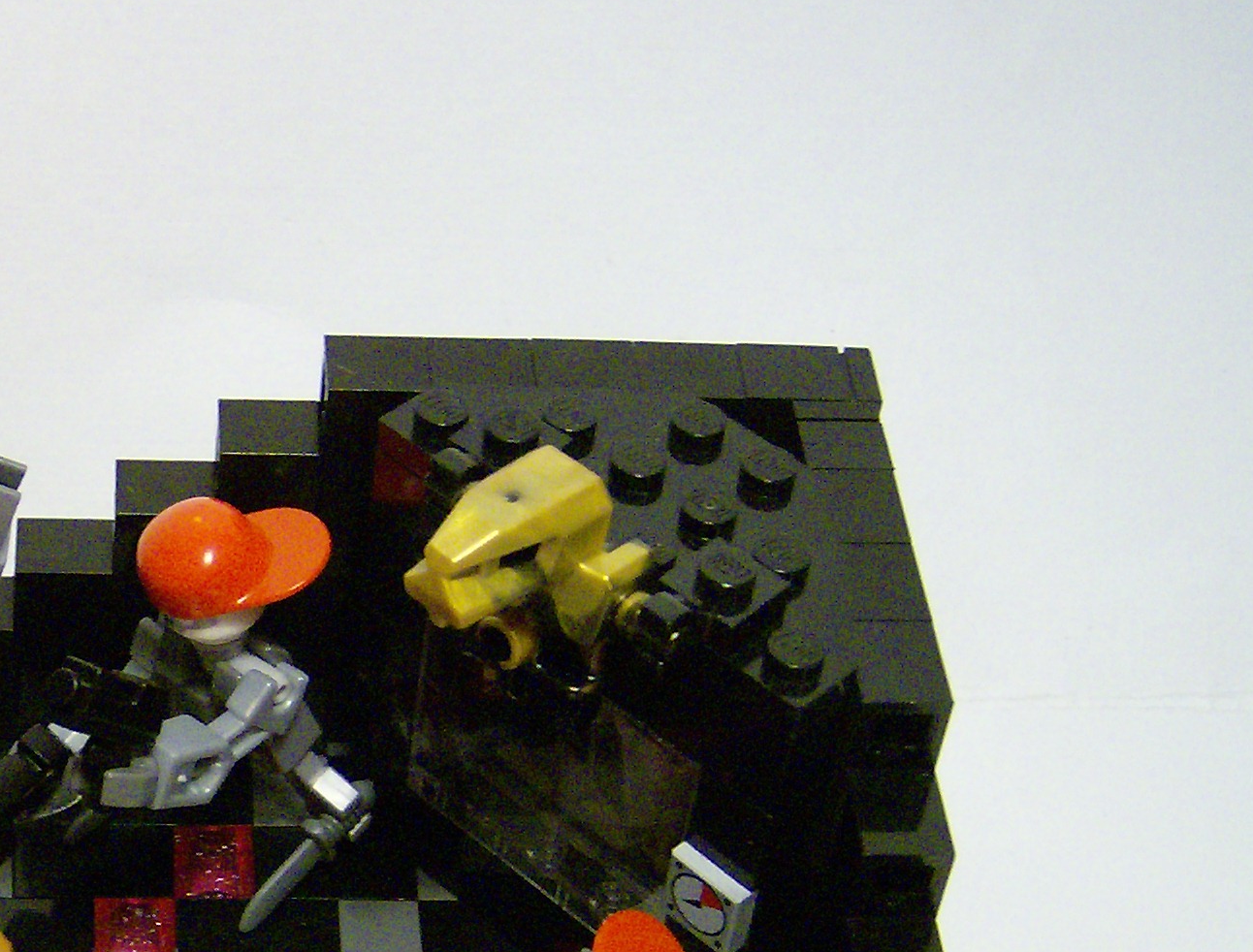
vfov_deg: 18.9
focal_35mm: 78
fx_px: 2837
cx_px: -87
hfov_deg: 23.5
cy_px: 759
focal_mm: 6
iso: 200
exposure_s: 1/62.3
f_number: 2.8
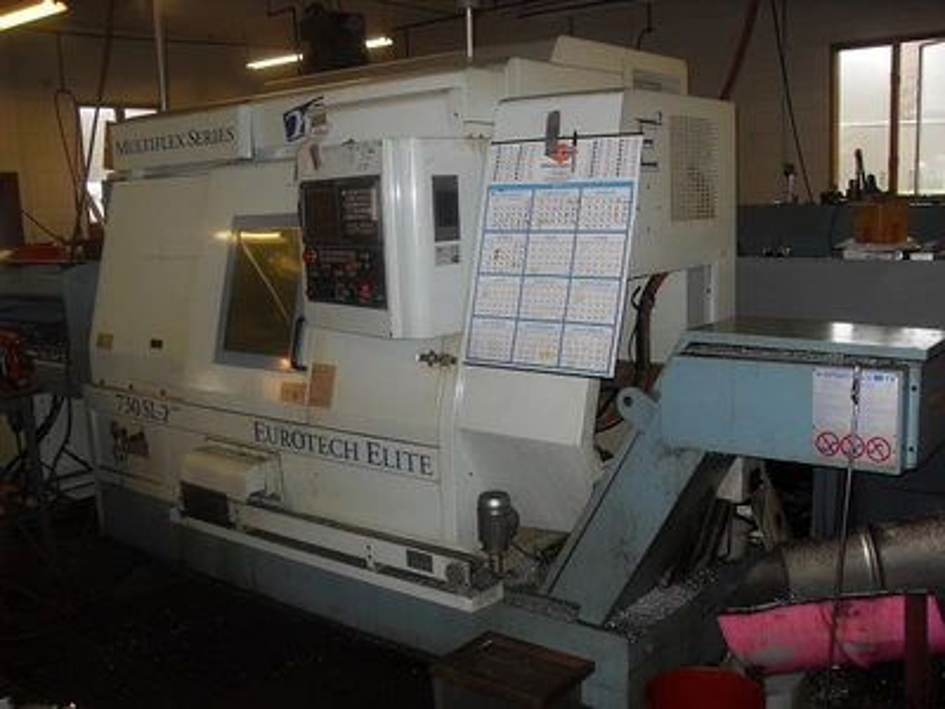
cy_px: 354
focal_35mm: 34
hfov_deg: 54.0
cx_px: 472
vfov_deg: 41.8
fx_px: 928
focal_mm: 6.3
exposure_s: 1/45
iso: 100
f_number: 2.8
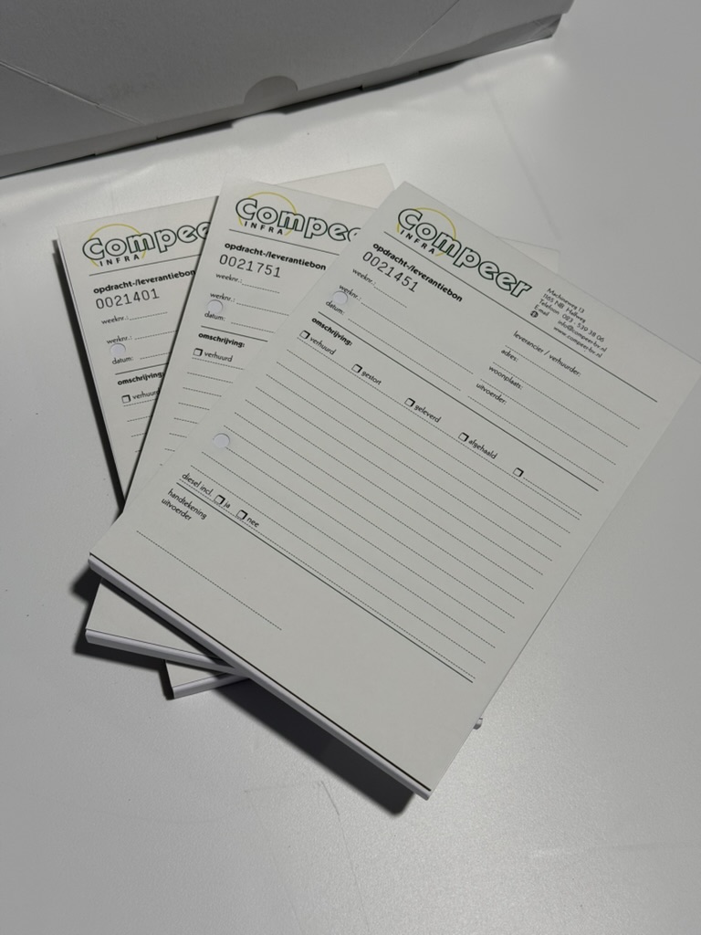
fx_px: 1296
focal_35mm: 48
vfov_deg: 39.7
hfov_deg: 30.3
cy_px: 468
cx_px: 350
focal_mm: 6.76
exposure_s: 1/439
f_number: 1.78
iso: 64
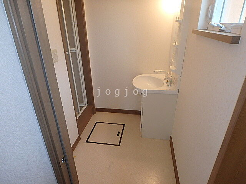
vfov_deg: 63.4
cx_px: 123
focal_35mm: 21
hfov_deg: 79.0
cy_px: 92
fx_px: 149
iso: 200
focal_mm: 3.7
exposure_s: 1/50
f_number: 3.5
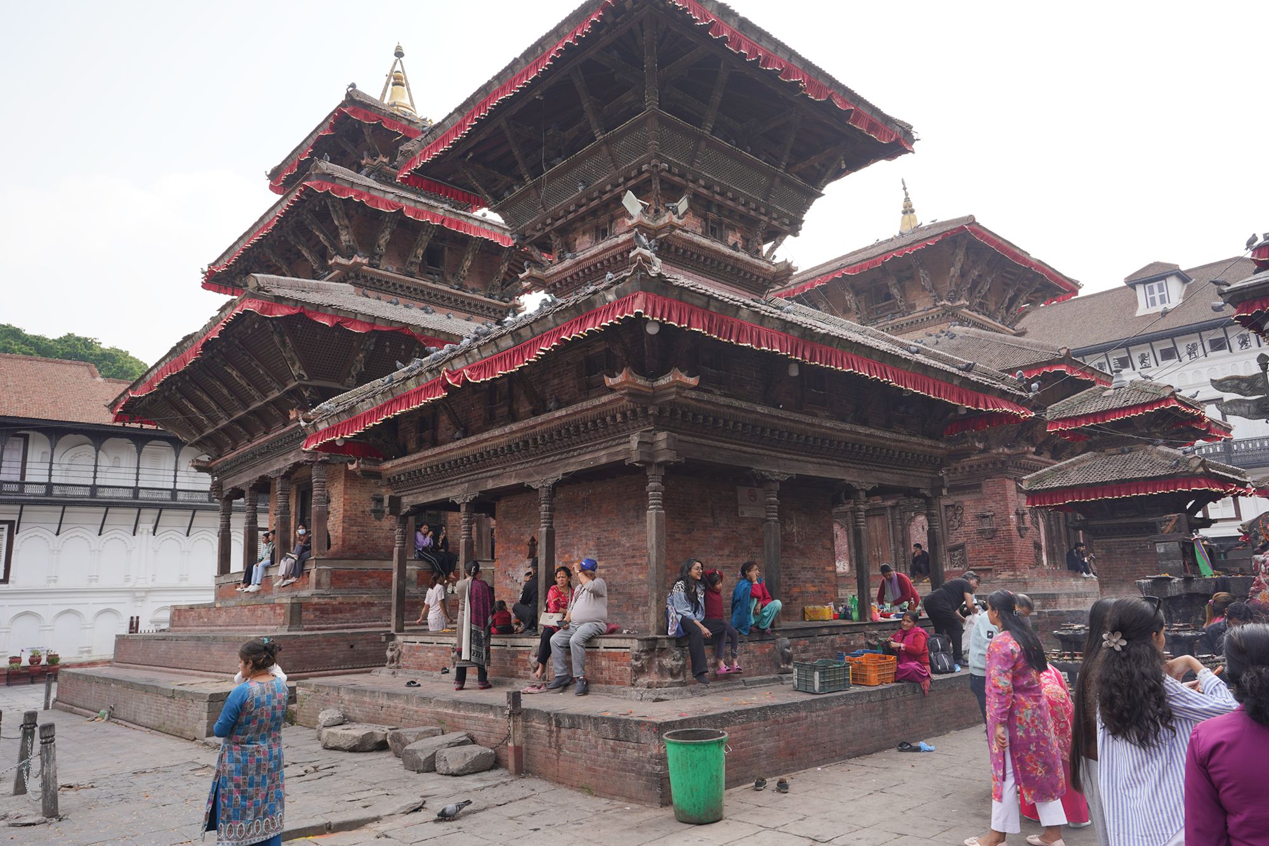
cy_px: 423
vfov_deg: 53.1
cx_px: 634
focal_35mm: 24
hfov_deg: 73.7
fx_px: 846
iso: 100
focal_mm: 24
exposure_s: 1/125
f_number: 7.1
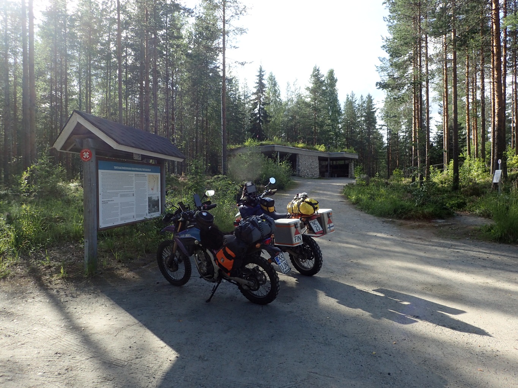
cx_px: 259
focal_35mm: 25
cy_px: 194
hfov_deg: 69.4
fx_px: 374
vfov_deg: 54.9
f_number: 2.8
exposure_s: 1/500
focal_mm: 4.5
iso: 100
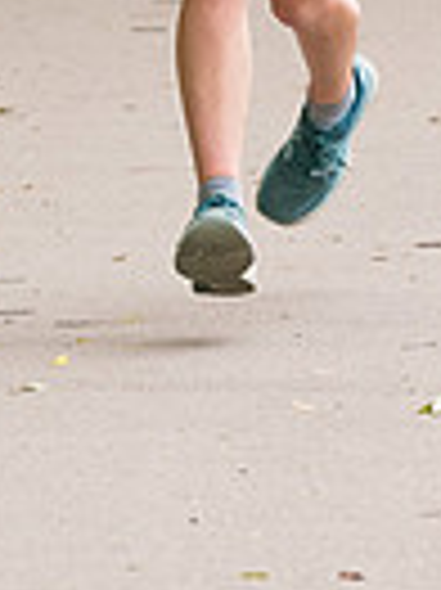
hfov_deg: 2.5
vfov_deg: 3.3
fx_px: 10260
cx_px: 281
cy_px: -252
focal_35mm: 603
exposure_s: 1/1250
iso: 2500
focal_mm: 122
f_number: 5.6
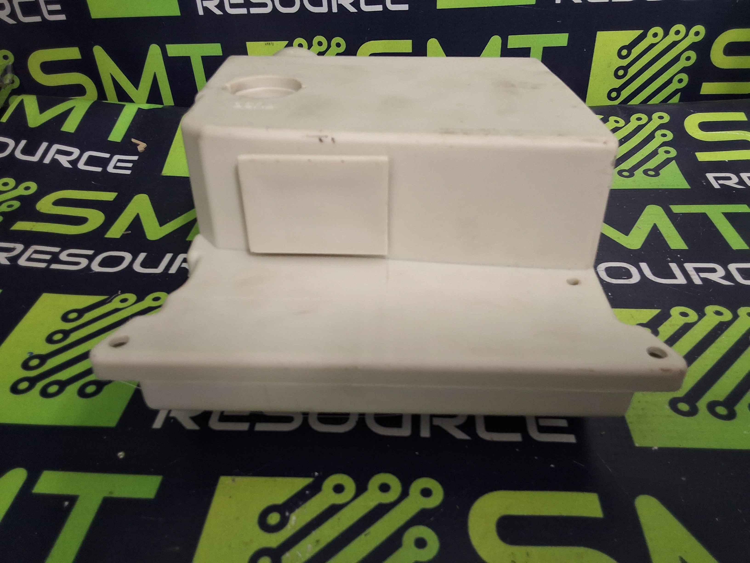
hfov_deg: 63.4
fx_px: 607
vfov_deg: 49.7
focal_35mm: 28
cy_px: 282
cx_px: 375
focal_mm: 2.91
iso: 200
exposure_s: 1/30
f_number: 1.9
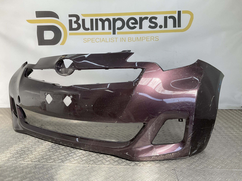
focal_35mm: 29
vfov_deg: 48.2
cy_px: 90
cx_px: 121
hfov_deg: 61.7
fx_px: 203
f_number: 1.8
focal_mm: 3
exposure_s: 1/276
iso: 16
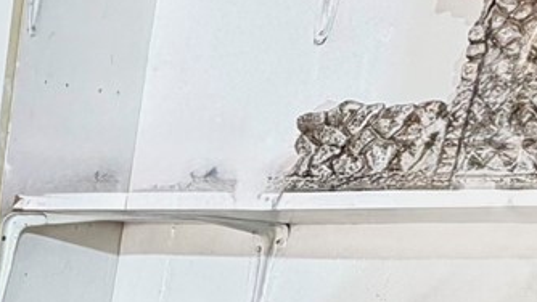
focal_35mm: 73
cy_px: 466
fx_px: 1040
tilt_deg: -12.1
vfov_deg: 15.2
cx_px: -510
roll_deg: -0.6
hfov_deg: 19.1
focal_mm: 2.22
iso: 320
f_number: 2.2
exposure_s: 1/60
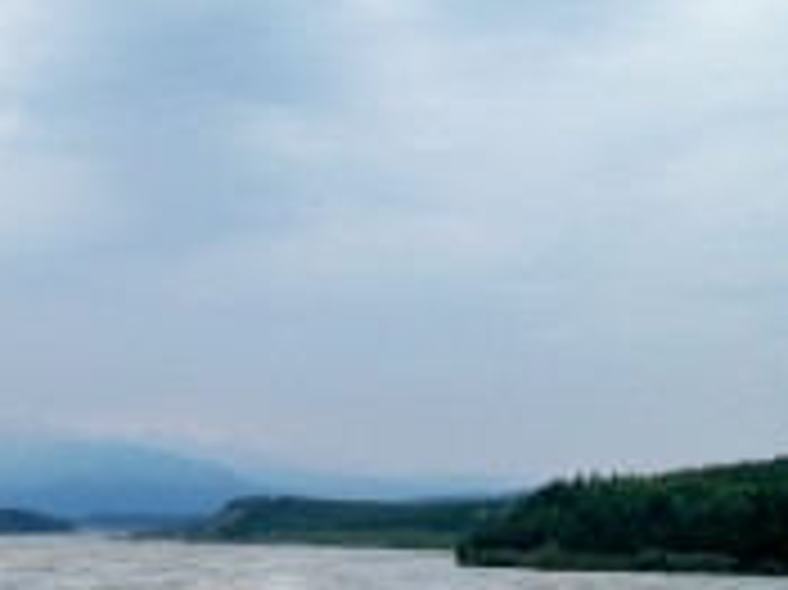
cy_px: 486
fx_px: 1820
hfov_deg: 24.1
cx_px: 162
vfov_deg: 18.2
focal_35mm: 80
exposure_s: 1/500
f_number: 3.1
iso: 80
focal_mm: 6.3
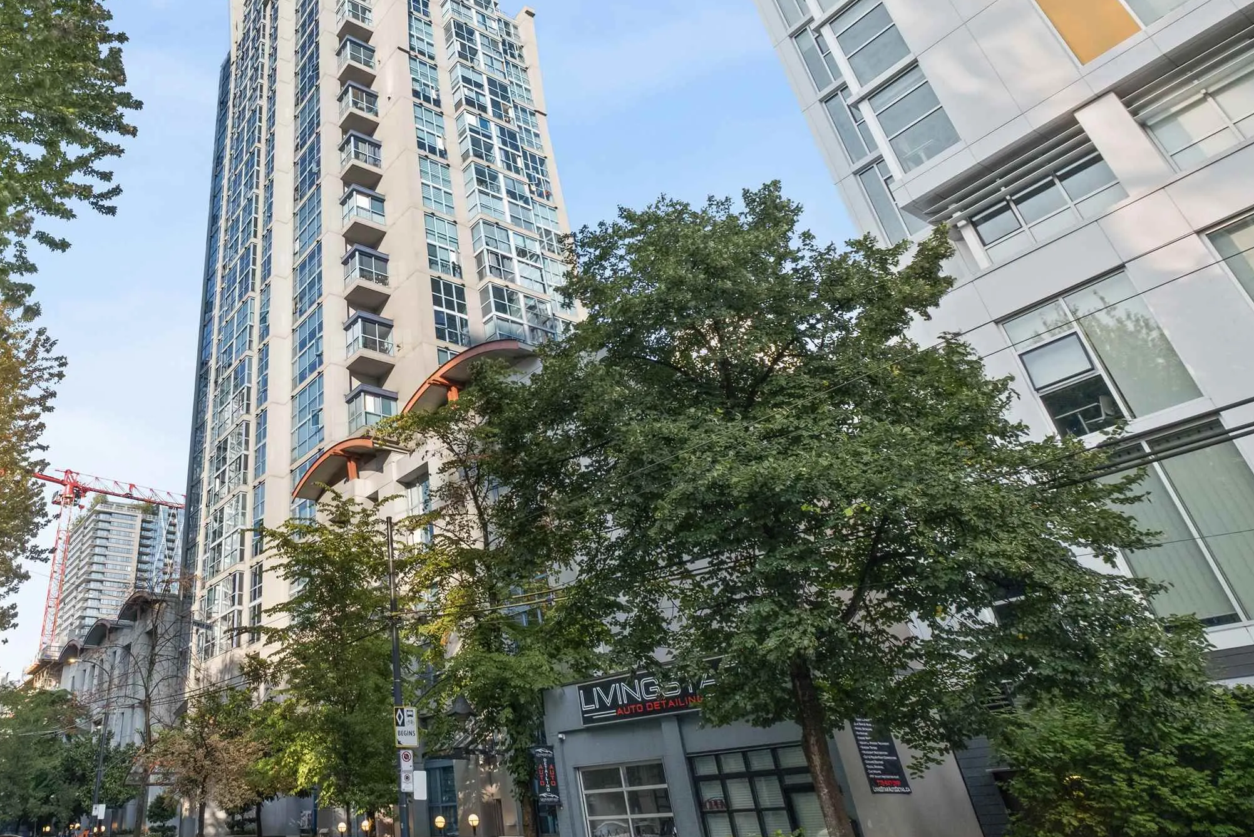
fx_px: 801
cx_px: 340
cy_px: 311
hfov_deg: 71.8
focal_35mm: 23
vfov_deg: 54.5
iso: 400
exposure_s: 1/30
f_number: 7.1
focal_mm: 10
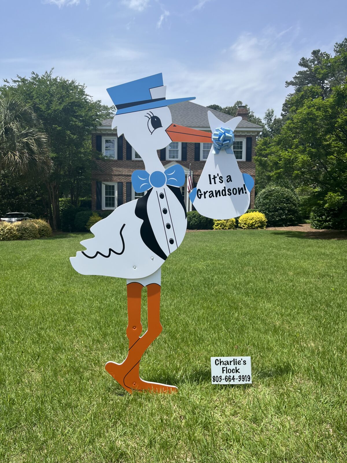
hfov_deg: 53.1
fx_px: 348
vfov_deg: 67.3
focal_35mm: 26
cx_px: 174
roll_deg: -0.5
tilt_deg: -2.3
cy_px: 232
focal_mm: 5.1
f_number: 1.6
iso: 50
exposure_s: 1/3745
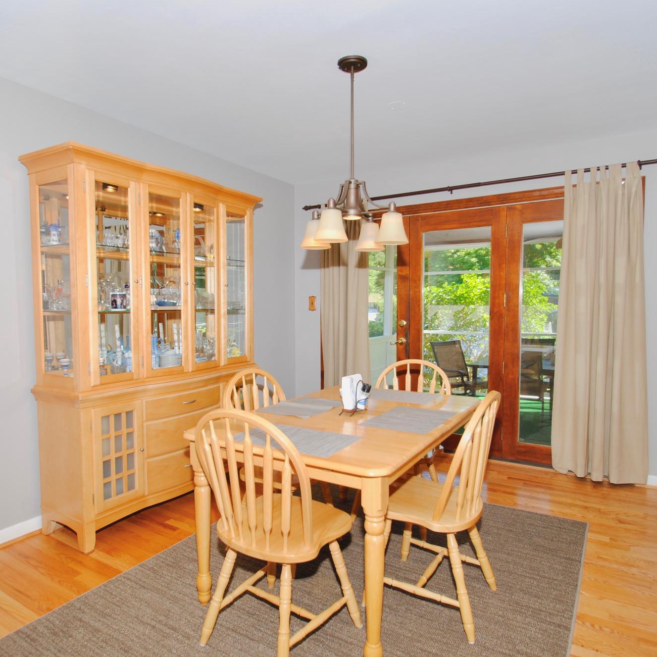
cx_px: 302
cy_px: 338
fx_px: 465
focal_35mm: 22
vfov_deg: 70.5
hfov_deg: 70.4
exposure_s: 1/60
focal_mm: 11
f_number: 5
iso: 200
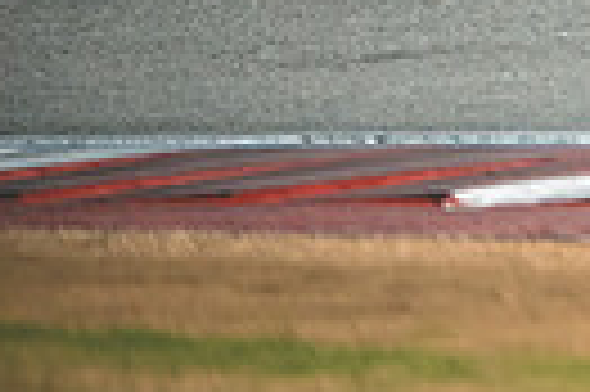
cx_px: 1261
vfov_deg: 1.0
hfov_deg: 1.5
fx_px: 21819
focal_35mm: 1333
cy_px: -313
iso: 1000
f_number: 2
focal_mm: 200
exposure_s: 1/3200
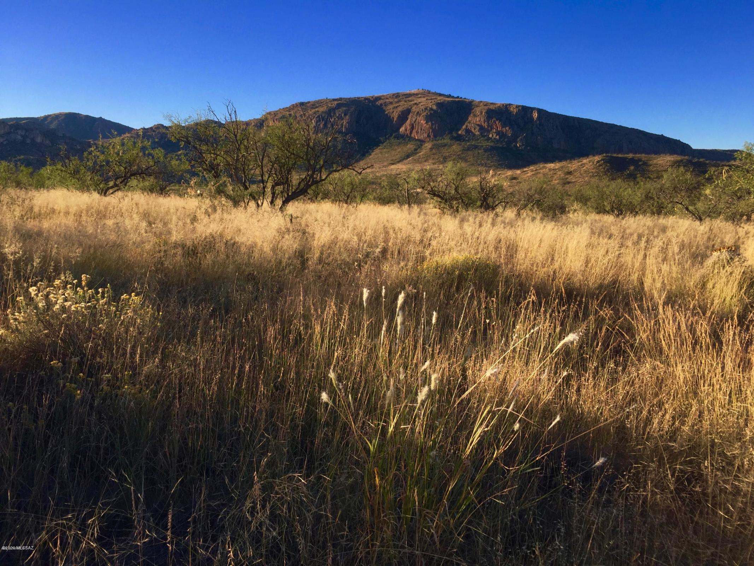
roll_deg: -1.2
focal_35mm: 29
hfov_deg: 61.7
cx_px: 377
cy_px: 283
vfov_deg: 48.2
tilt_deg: -7.7
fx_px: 632
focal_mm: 4.15
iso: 32
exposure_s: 1/879
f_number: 2.2
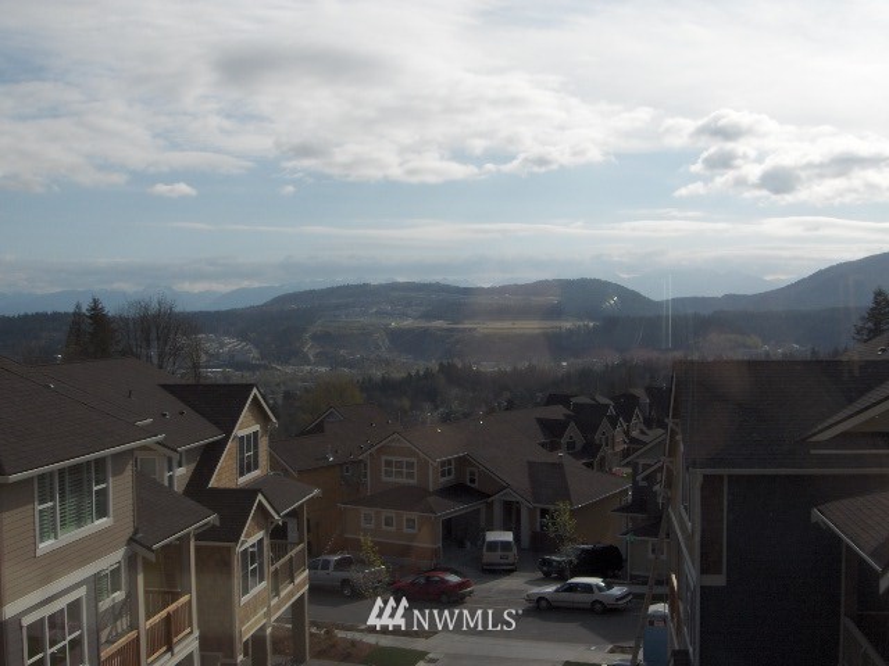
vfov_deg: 36.8
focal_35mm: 39
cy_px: 333
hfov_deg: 47.9
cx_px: 444
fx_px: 1002
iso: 100
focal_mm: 8
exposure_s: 1/893
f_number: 4.8
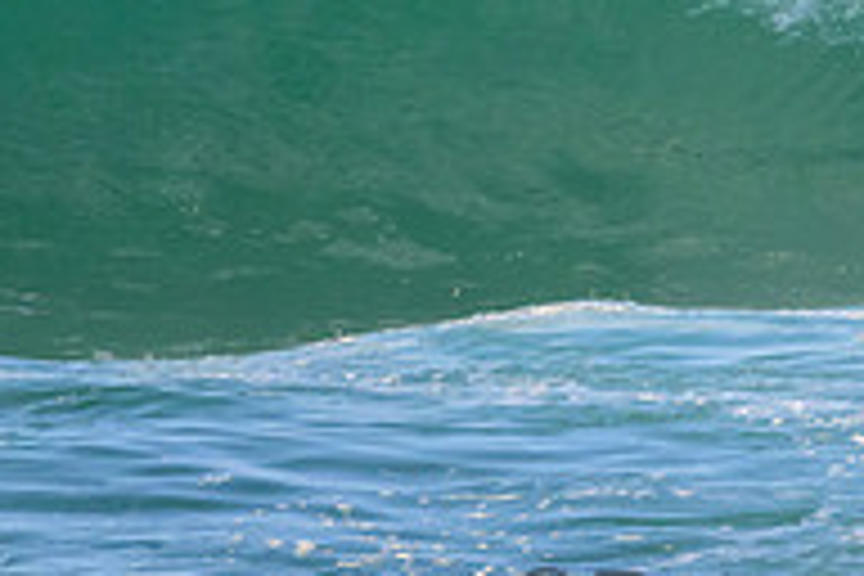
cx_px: 855
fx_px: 58123
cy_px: -137
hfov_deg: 0.9
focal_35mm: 2422
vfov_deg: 0.6
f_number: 11
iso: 2500
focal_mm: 800
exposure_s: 1/1600
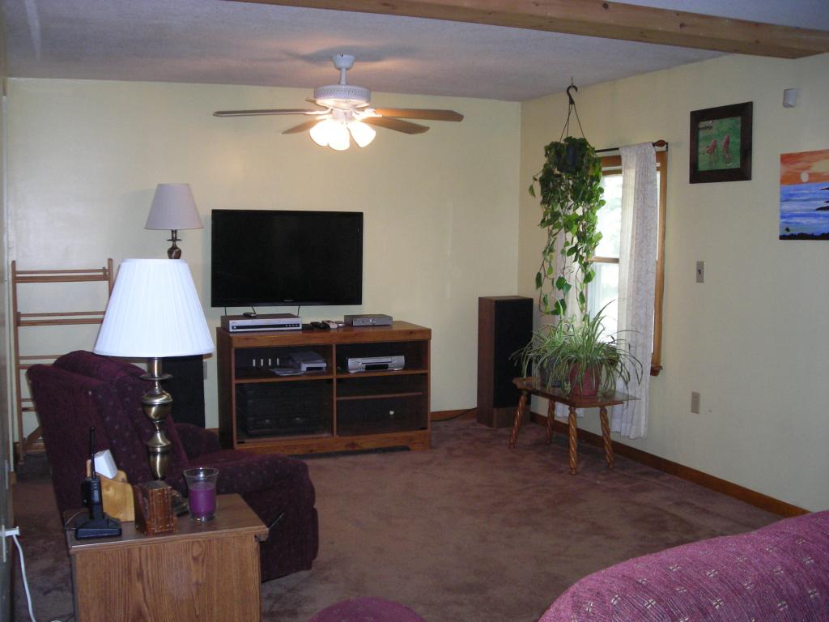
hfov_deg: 49.0
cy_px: 311
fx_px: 910
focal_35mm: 38
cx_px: 414
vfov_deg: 37.7
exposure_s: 1/60
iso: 205
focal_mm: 6.3
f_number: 3.2
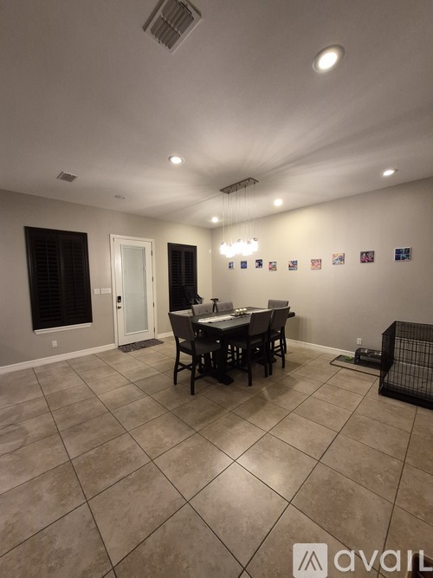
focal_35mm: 13
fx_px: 217
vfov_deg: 106.2
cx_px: 216
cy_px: 289
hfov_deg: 89.9
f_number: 2.2
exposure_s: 1/60
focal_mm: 1.74
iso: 500
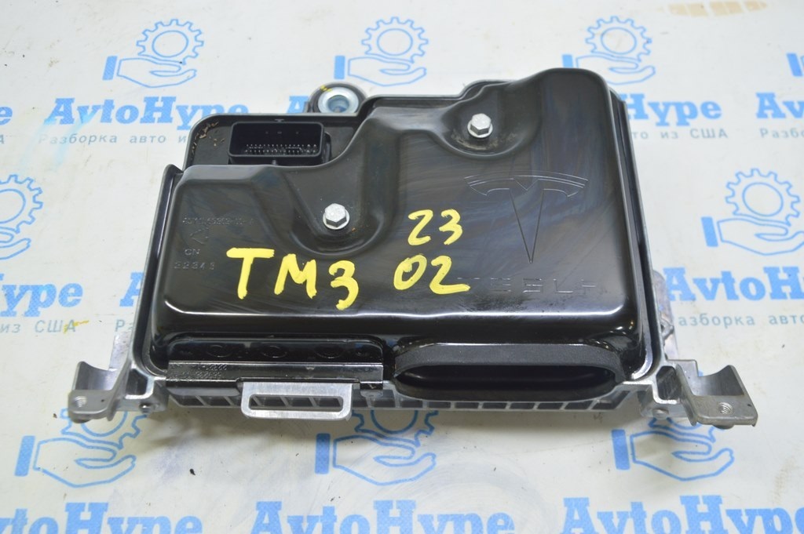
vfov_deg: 39.9
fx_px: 736
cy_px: 267
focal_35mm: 33
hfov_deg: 57.3
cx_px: 402
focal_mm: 22
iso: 400
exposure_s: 1/15
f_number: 5.6
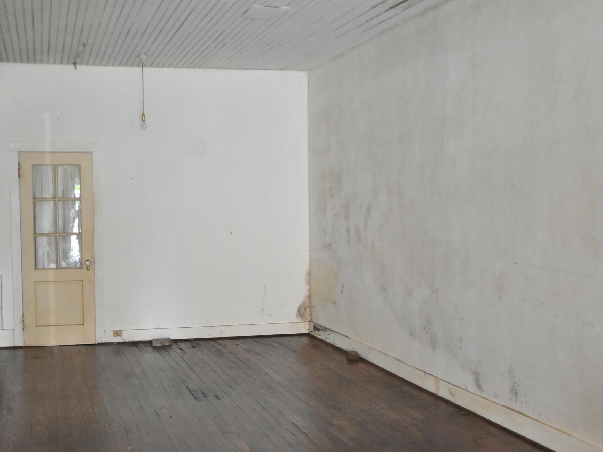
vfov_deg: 31.5
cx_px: 219
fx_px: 801
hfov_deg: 40.9
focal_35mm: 46
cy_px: 246
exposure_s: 1/125
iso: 2200
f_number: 4.5
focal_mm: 24
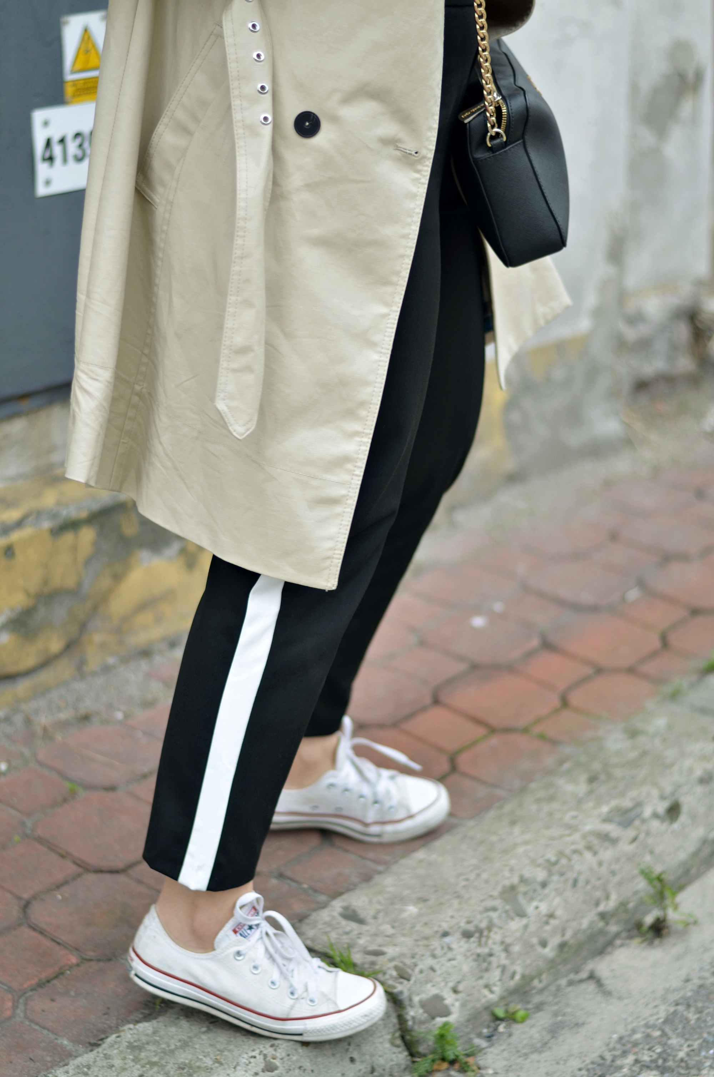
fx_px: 2241
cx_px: 357
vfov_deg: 27.0
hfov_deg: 18.1
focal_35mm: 75
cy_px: 538
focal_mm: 50
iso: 100
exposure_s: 1/400
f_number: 1.8
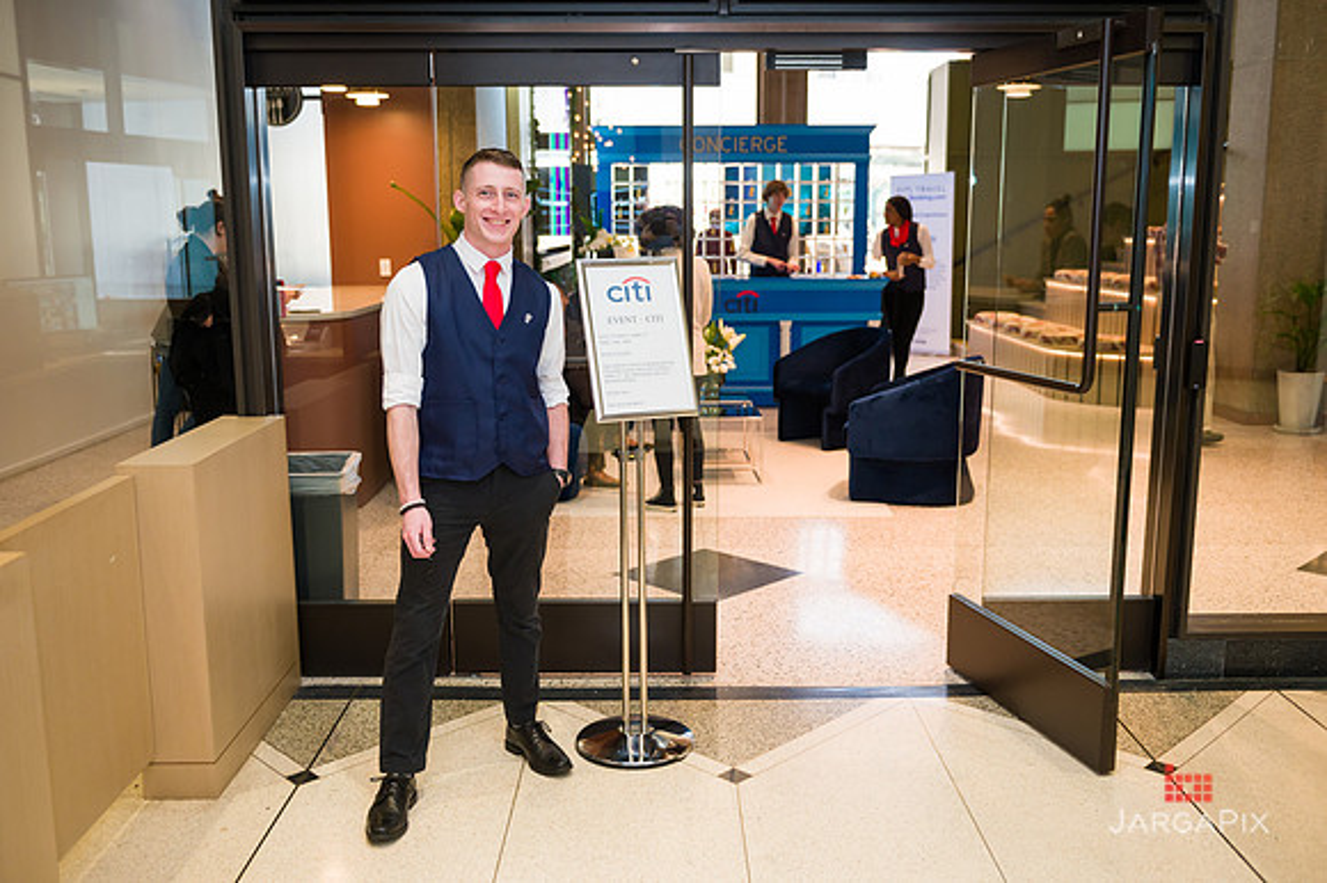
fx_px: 1179
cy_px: 442
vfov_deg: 41.1
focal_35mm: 32
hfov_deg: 58.7
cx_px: 664
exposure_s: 1/200
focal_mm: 32
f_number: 4
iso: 1600
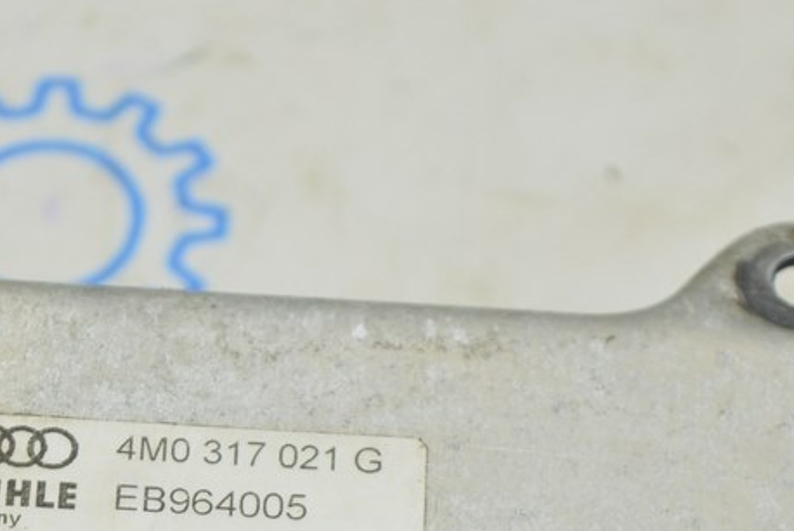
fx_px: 4063
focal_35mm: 184
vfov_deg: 7.5
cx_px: 123
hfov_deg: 11.1
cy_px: 443
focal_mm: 55
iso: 400
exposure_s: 1/20
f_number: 5.6
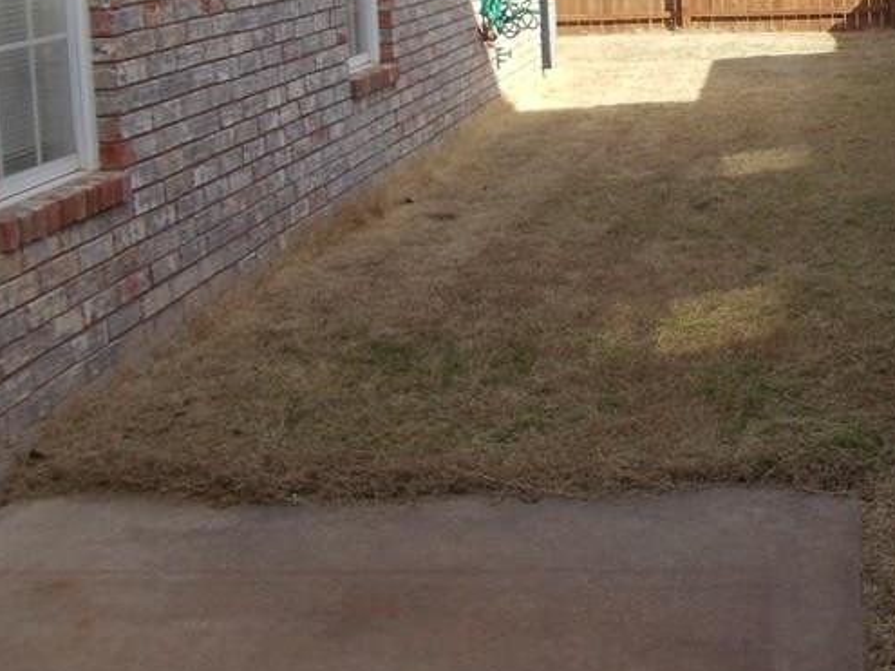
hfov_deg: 21.2
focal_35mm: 91
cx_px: 776
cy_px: 58
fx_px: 2352
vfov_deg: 16.0
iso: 80
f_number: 7.1
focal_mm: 6
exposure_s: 1/125
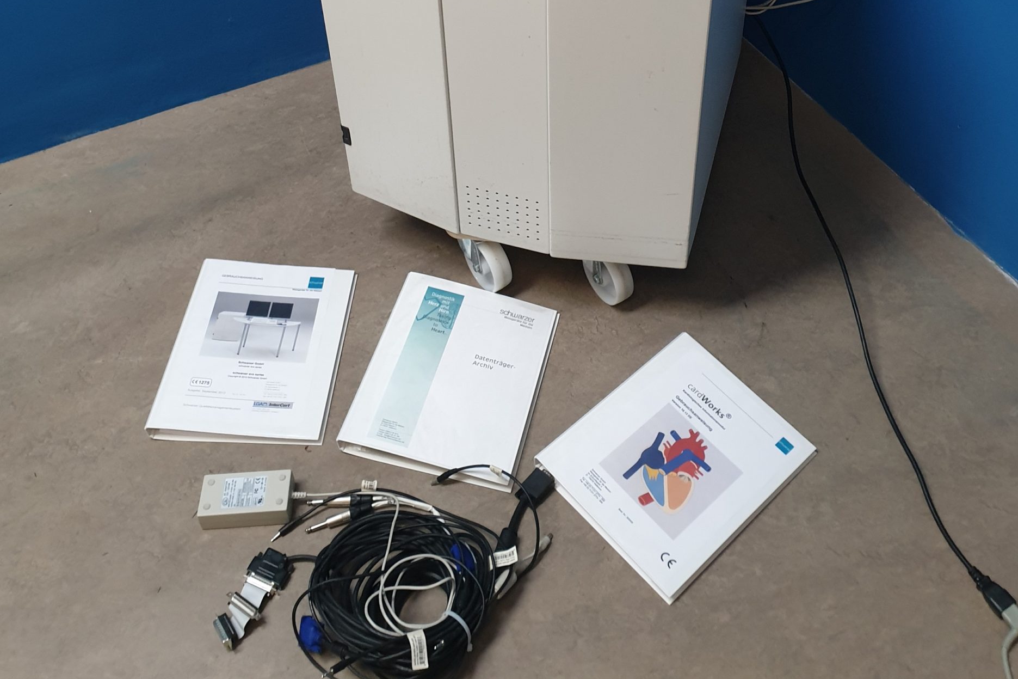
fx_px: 1046
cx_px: 514
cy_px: -4
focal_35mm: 37
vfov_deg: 32.9
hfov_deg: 51.9
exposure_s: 1/50
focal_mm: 4.3
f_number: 2.4
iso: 200
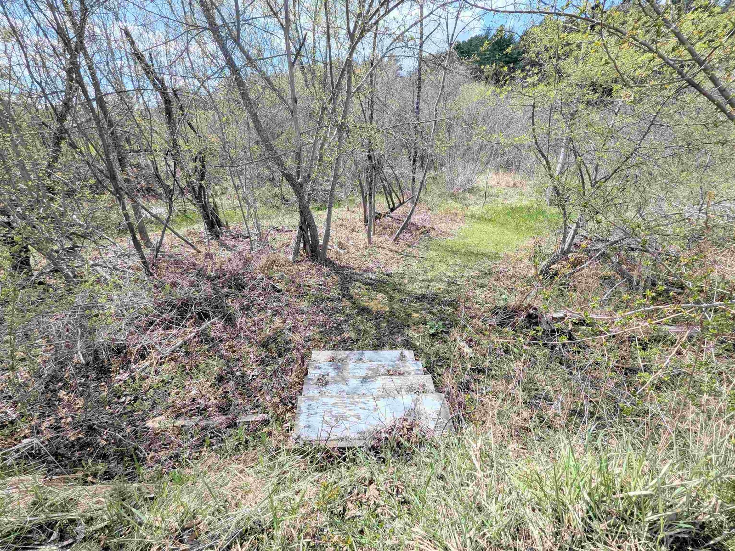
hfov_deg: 106.2
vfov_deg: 89.9
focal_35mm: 13
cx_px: 368
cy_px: 276
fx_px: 276
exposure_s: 1/940
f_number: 2.2
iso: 41
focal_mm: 1.95
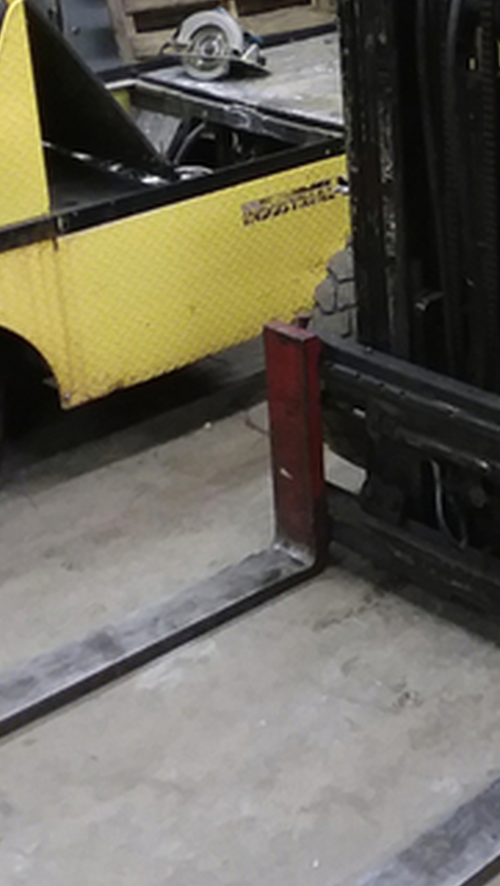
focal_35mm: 63
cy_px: 188
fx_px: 1482
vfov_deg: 32.5
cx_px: 566
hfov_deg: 18.3
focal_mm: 2.47
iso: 160
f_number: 1.9
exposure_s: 1/30
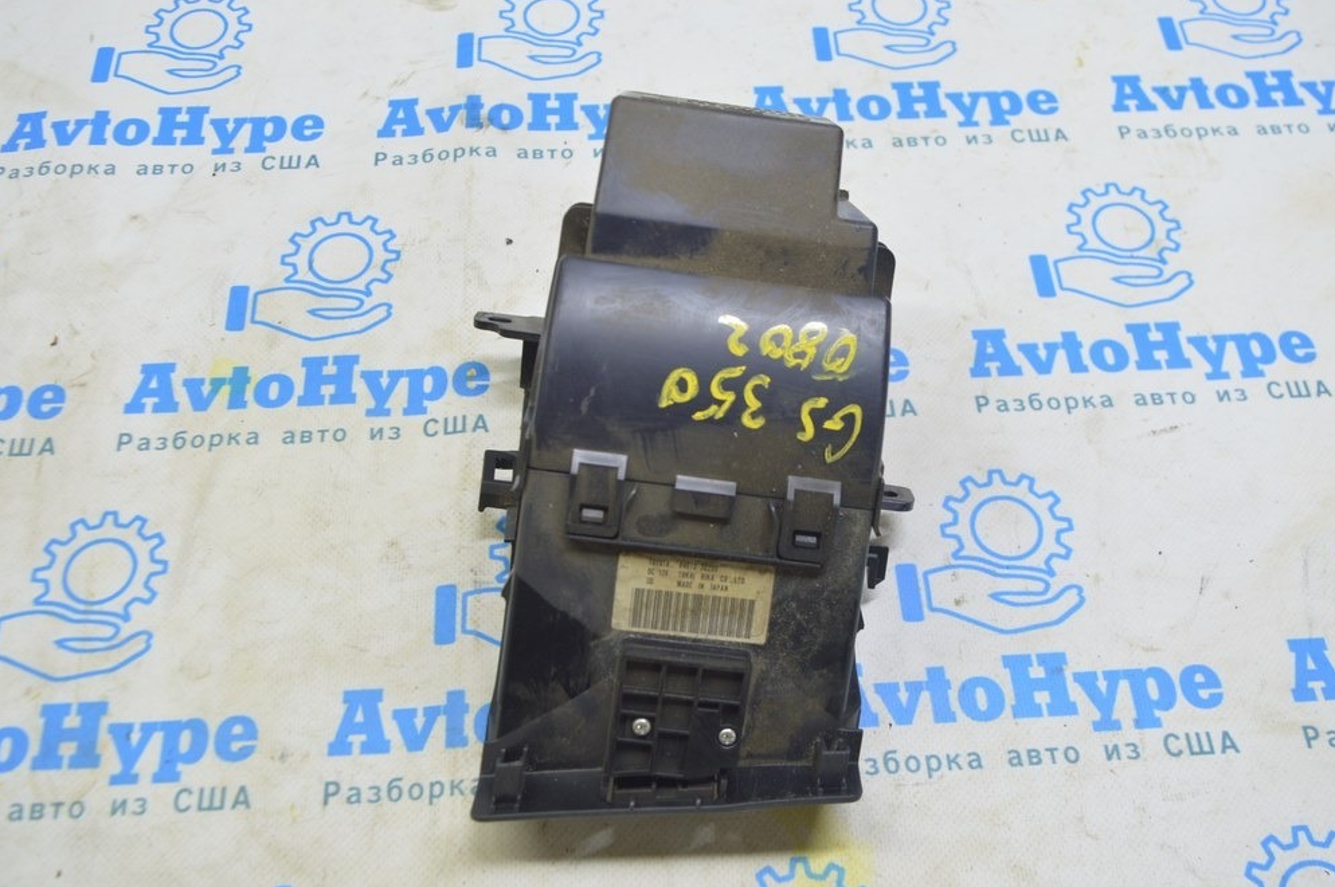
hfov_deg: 55.8
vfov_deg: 38.8
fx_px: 1260
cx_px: 655
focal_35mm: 34
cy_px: 444
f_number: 5.6
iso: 400
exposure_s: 1/20
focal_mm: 22
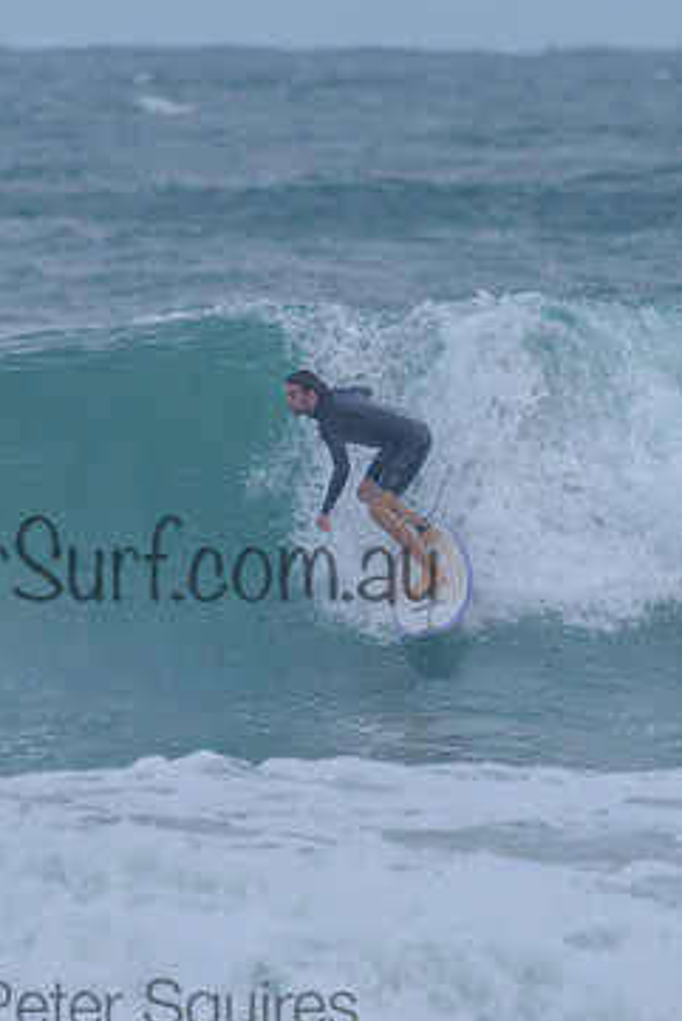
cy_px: 421
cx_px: 216
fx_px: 27961
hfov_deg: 1.4
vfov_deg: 2.1
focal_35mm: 985
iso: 640
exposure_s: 1/2000
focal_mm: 500
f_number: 5.6
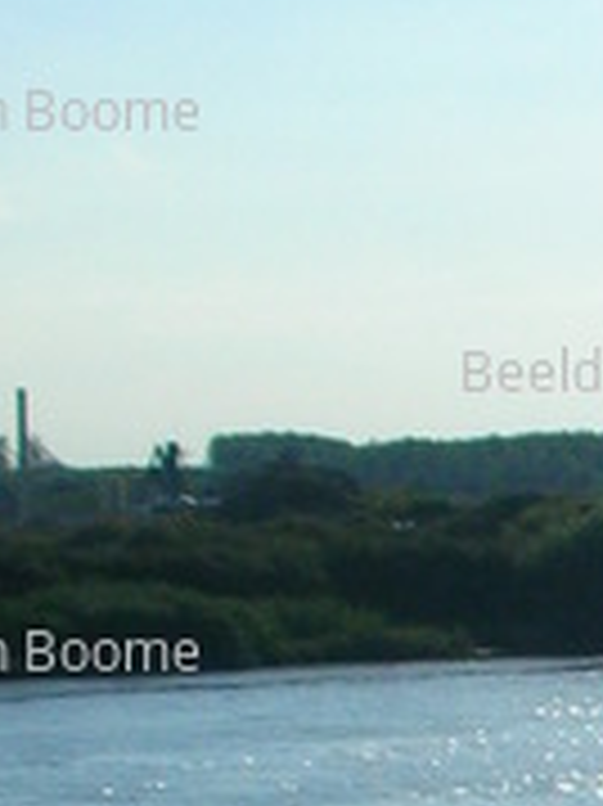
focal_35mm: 200
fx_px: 4651
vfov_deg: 9.6
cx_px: 1318
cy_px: 1252
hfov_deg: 7.1
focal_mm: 5.8
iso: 50
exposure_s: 1/250
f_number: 8.5
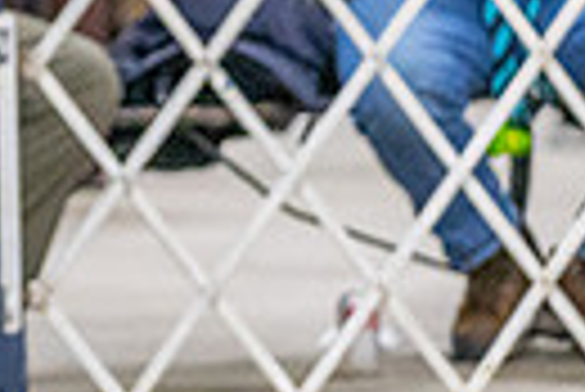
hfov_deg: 3.7
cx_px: -333
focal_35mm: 549
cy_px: 70
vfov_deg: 2.5
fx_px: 8931
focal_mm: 123
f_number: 3.2
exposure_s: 1/320
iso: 6400
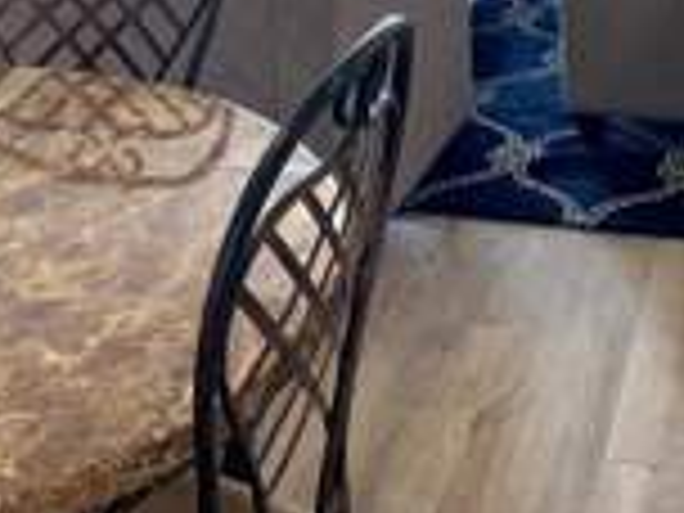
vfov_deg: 16.3
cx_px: 261
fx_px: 1620
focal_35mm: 82
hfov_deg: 23.8
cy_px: -279
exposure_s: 1/120
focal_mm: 4.25
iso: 64
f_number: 1.8
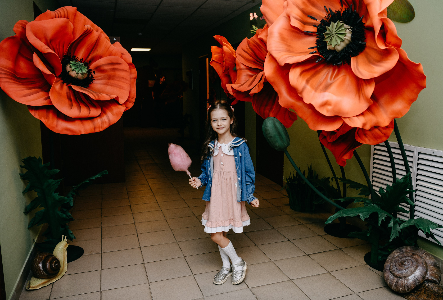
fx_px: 382
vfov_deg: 42.9
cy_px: 136
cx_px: 245
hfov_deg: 60.1
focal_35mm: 31
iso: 320
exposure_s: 1/160
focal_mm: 28
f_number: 4
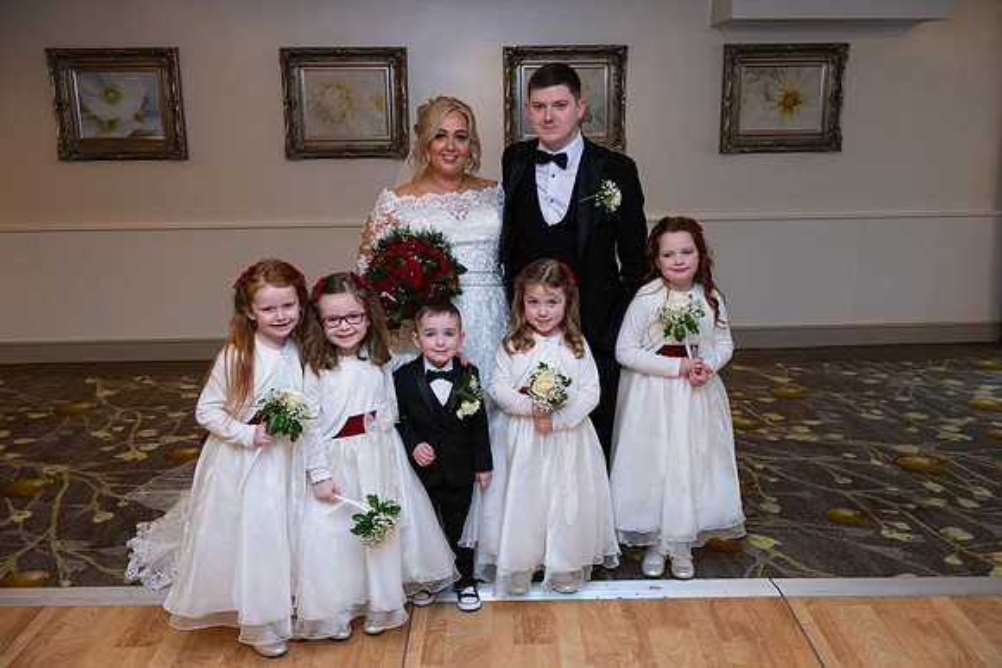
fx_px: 947
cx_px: 501
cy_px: 334
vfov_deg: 38.9
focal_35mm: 34
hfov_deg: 55.8
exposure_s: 1/160
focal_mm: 34
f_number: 5
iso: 1000
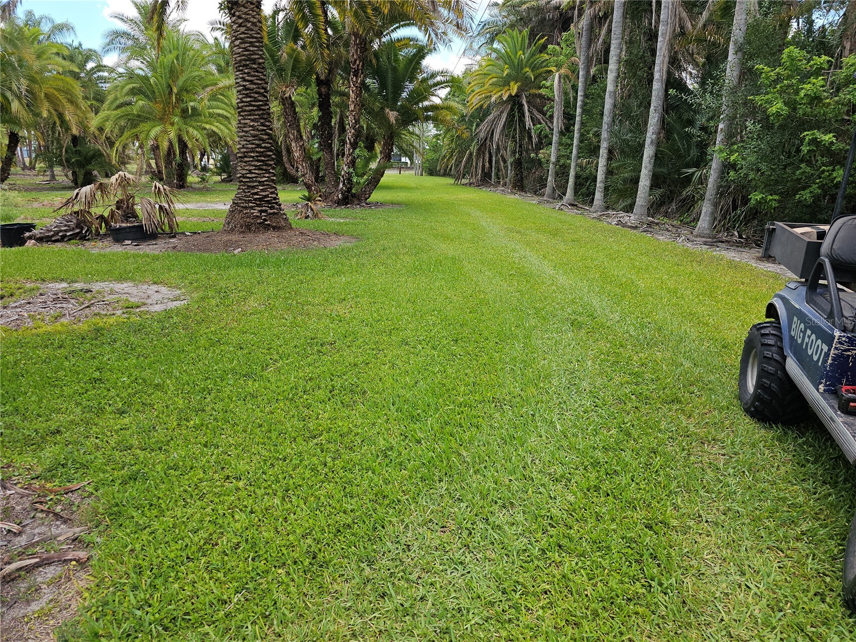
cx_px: 428
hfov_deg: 73.9
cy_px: 321
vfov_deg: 58.9
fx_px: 569
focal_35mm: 23
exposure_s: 1/176
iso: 10
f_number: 1.7
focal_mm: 6.3
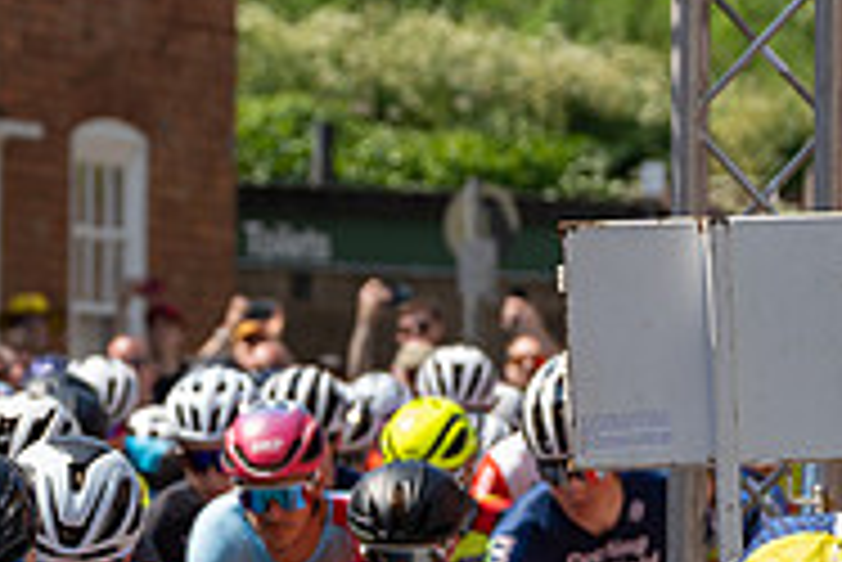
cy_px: 589
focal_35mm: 426
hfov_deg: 4.8
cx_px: 35
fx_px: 9971
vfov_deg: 3.2
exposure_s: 1/800
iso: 160
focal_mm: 108
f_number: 4.5
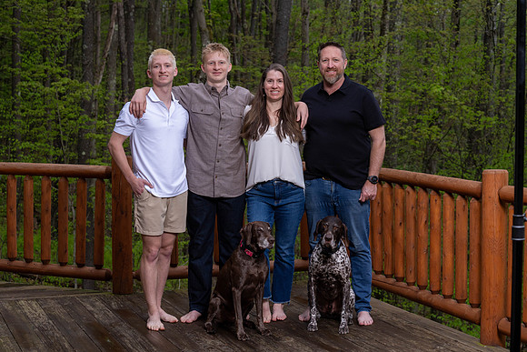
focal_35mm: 70
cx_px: 264
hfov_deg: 28.8
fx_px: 1025
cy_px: 176
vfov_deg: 19.5
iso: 400
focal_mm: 70
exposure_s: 1/80
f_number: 6.3
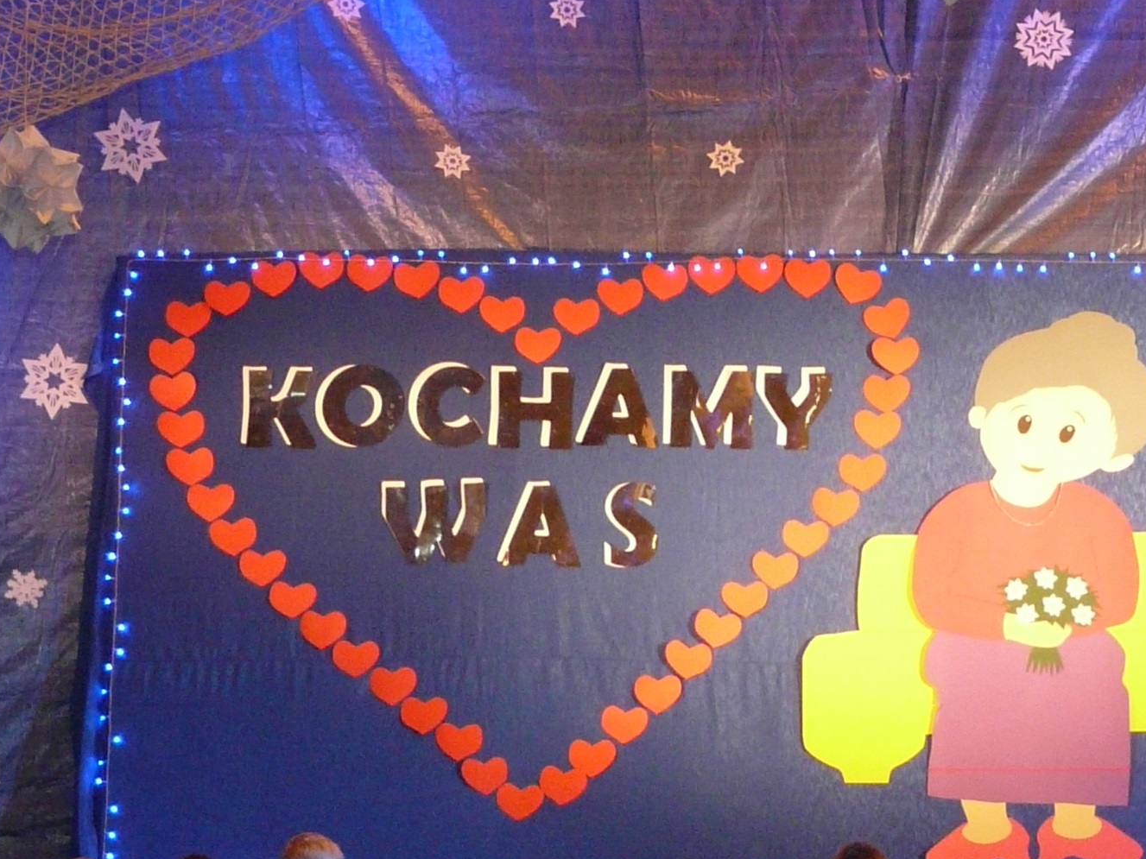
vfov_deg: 10.7
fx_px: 4535
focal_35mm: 137
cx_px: 1015
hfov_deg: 14.3
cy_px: 826
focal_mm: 9.2
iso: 320
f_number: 3.2
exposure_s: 1/50
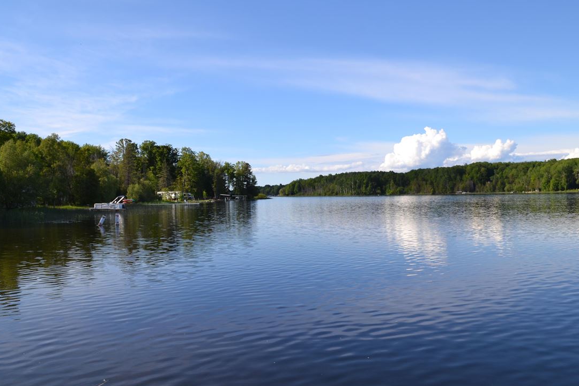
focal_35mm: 32
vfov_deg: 41.1
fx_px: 515
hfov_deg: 58.7
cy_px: 200
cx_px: 287
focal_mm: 18
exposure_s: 1/250
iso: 100
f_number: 8
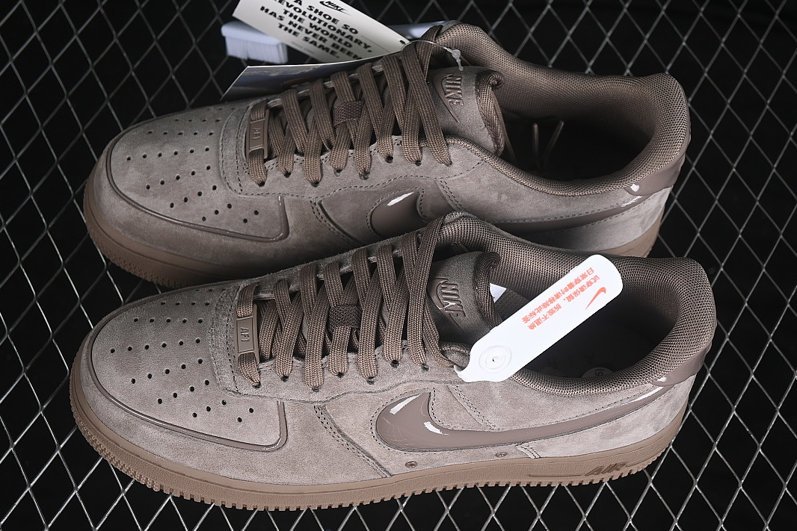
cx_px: 395
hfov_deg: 26.6
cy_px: 266
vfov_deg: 18.0
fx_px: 1683
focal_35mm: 76
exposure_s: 1/60
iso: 160
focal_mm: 50
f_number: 6.3
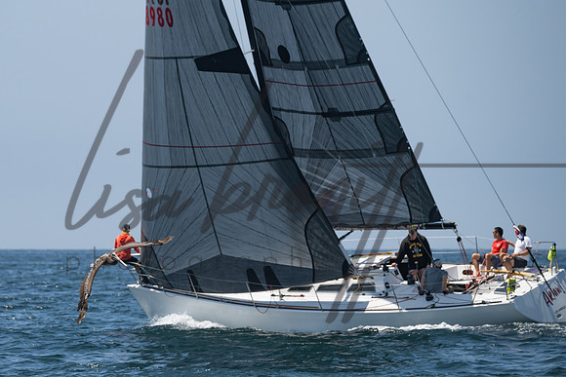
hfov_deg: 5.1
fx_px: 6354
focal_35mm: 404
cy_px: 167
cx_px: 201
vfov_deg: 3.4
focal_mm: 310
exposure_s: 1/2000
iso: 250
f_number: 6.3
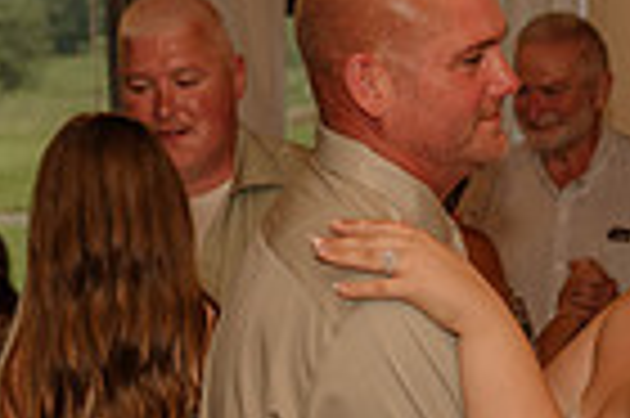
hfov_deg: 12.0
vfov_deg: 8.0
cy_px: 463
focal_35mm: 170
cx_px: 580
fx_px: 2972
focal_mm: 41
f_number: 4
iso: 320
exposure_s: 1/200
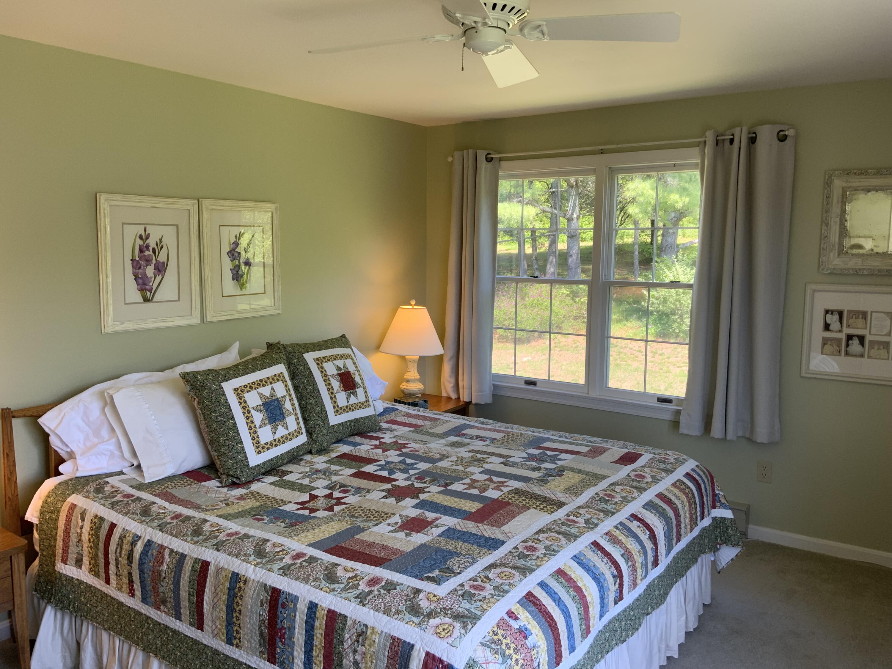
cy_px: 334
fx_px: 747
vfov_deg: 48.2
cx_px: 446
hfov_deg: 61.7
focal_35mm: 29
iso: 32
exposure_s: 1/122
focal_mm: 3
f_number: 1.8
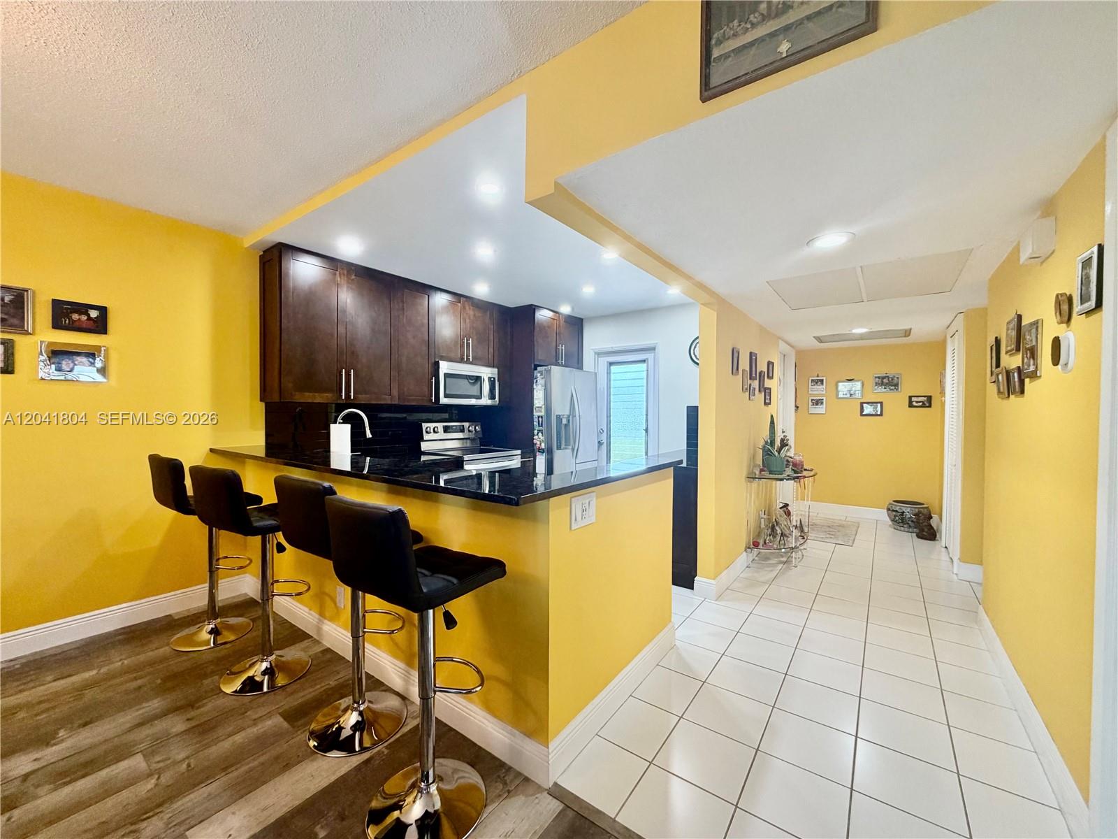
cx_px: 559
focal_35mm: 14
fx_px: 452
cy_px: 420
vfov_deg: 85.7
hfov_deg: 102.1
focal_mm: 2.22
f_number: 2.2
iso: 200
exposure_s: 1/60
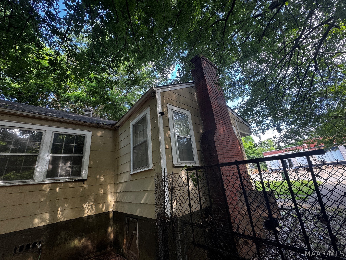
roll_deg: +8.2
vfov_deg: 85.7
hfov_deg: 102.1
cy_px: 130
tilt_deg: +19.6
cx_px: 173
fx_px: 140
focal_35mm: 14
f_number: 2.2
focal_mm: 2.22
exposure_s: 1/99
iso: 100
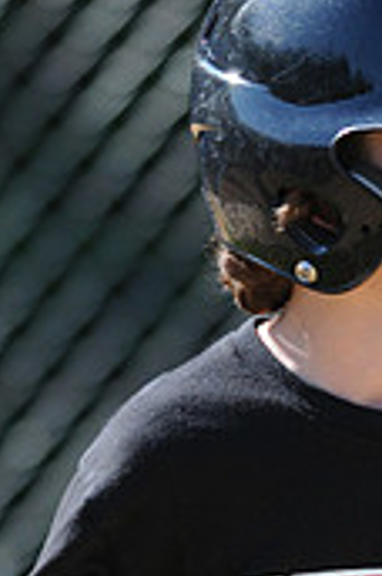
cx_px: 524
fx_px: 24305
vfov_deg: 1.4
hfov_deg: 0.9
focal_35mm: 1521
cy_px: 797
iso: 400
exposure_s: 1/1250
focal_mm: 300
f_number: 4
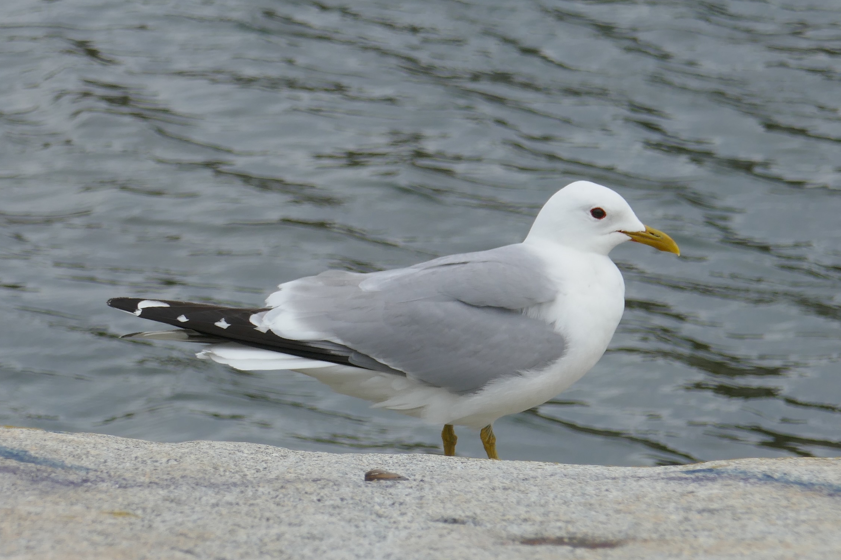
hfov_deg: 4.7
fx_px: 10207
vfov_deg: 3.1
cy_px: 284
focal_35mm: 437
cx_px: 417
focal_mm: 91
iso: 200
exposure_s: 1/500
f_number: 8
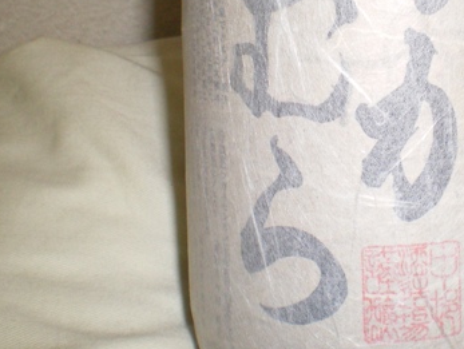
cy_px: 47
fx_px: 939
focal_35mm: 70
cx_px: 400
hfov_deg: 27.0
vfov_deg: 20.7
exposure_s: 1/50
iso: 200
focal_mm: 6.3
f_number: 4.6
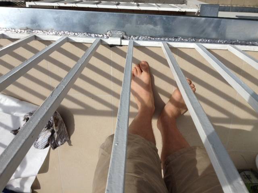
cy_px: 96
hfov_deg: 52.6
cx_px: 129
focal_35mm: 35
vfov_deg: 40.7
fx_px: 261
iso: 64
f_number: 2.4
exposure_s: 1/3460
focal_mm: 4.28
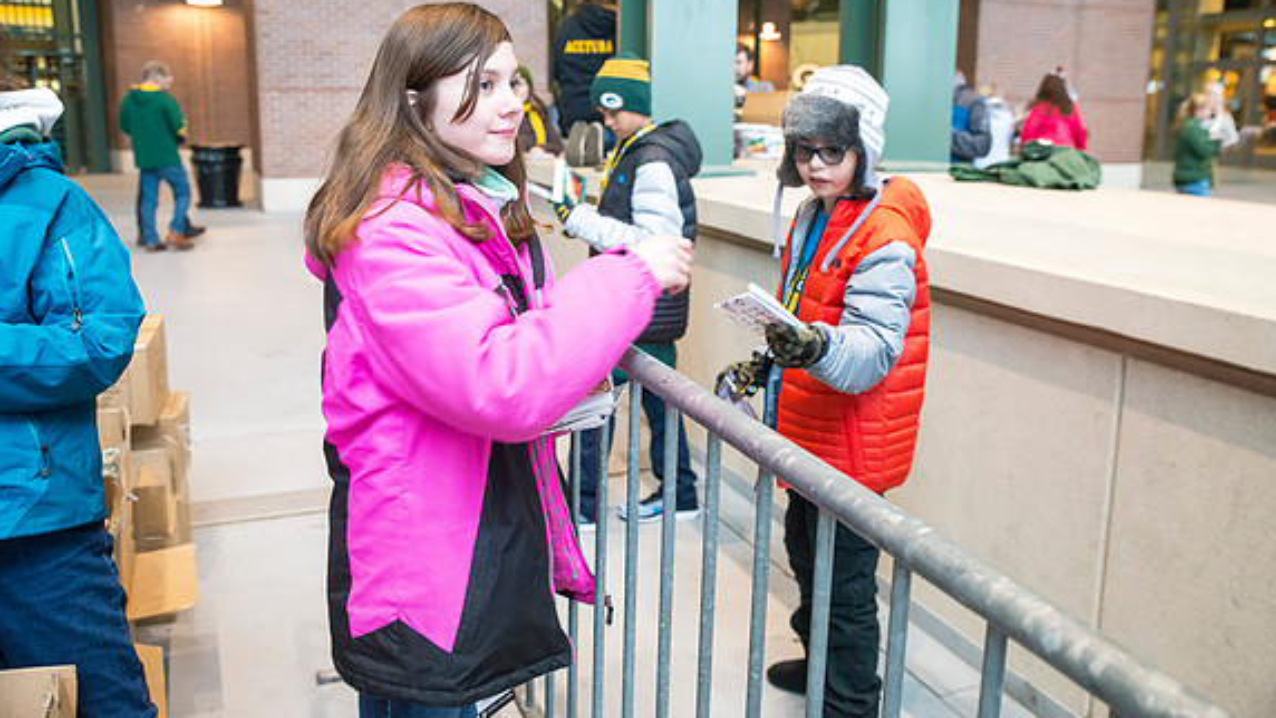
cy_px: 311
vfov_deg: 34.6
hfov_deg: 58.0
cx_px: 645
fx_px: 1151
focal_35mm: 34
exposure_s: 1/125
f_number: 4.5
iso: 5000
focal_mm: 32
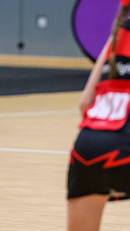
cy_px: 18
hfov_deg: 1.9
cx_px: 229
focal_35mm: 646
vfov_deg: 3.3
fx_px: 3965
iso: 6400
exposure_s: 1/800
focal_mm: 200
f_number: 3.5
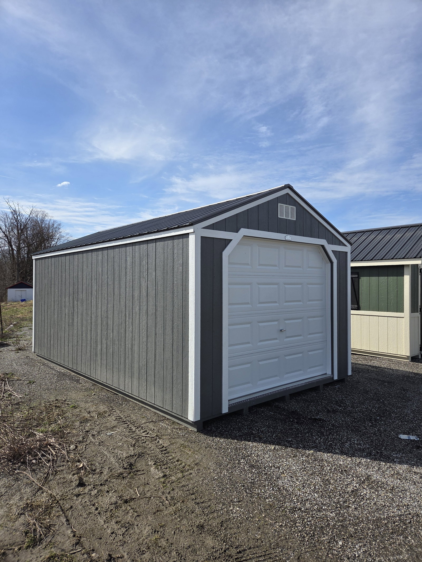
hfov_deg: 58.9
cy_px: 281
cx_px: 211
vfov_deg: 73.9
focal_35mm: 23
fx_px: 374
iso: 80
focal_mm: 5.4
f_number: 1.8
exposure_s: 1/5699
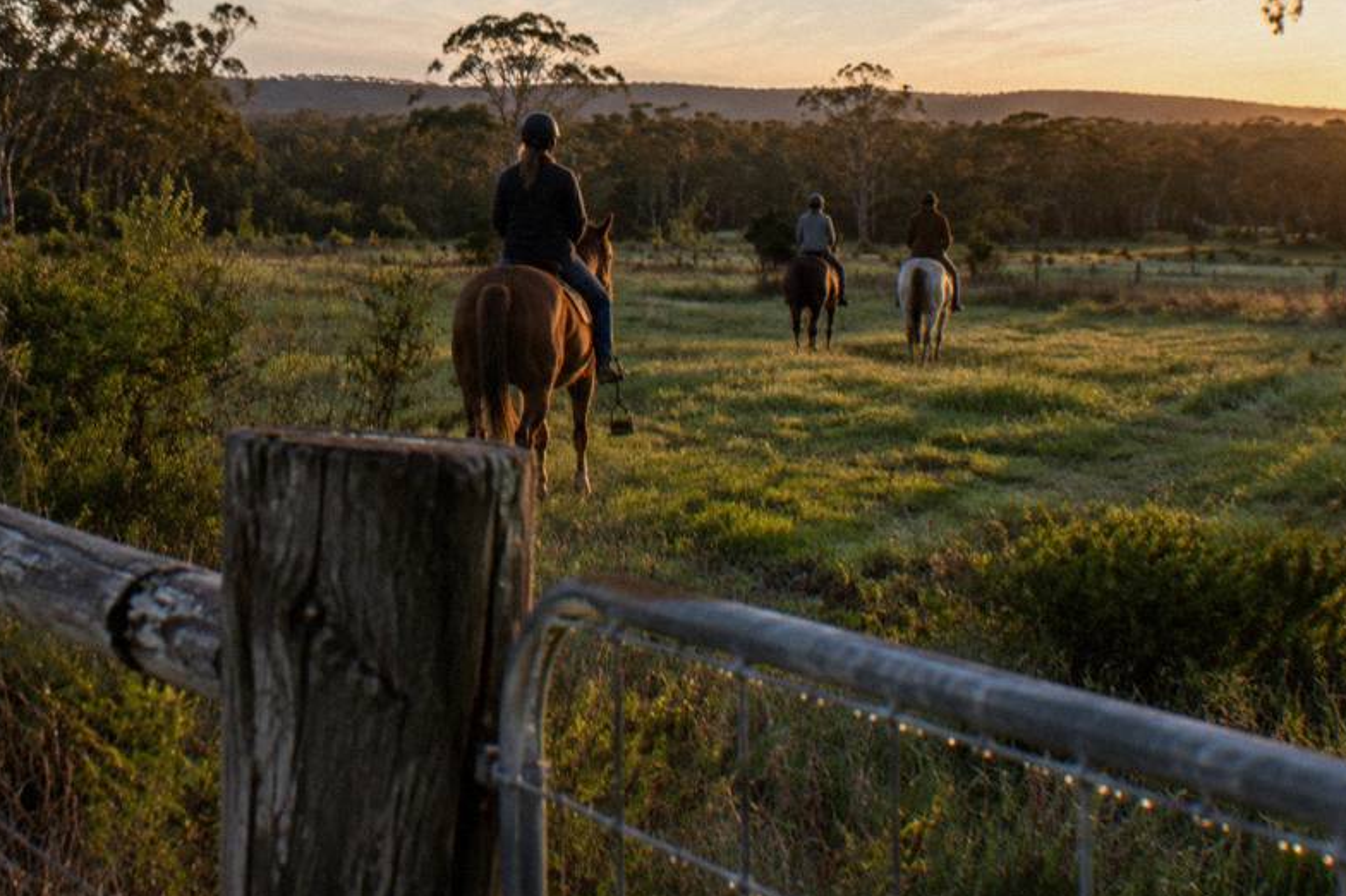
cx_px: 824
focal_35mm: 51
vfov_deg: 26.5
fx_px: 1906
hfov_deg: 38.7
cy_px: 433
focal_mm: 40
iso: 5000
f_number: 8
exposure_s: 1/30
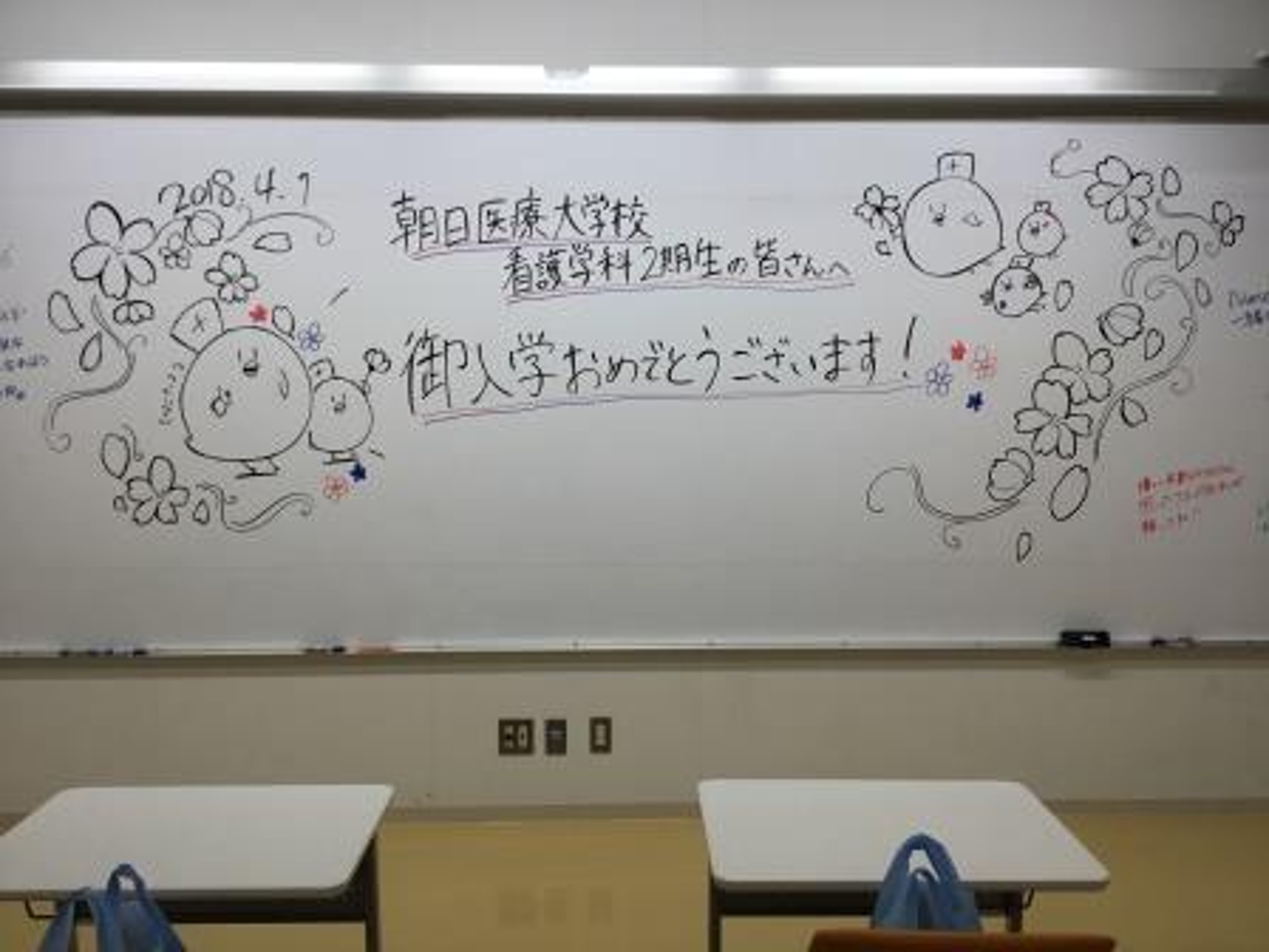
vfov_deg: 45.4
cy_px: 476
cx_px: 634
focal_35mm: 31
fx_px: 1136
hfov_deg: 58.4
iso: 25
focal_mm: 3.3
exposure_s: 1/120
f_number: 2.4
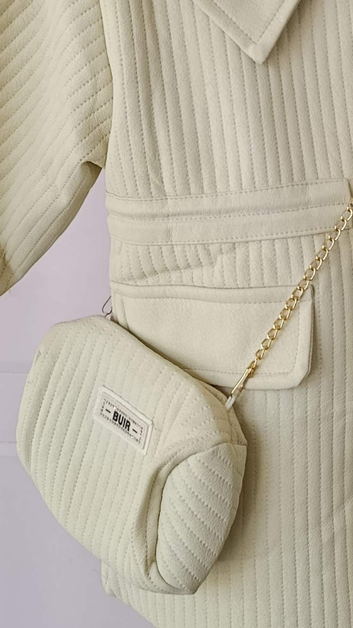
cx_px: 383
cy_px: 97
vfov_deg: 29.6
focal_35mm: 69
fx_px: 1148
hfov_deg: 17.0
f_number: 1.65
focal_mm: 6.11
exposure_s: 1/100
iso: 180
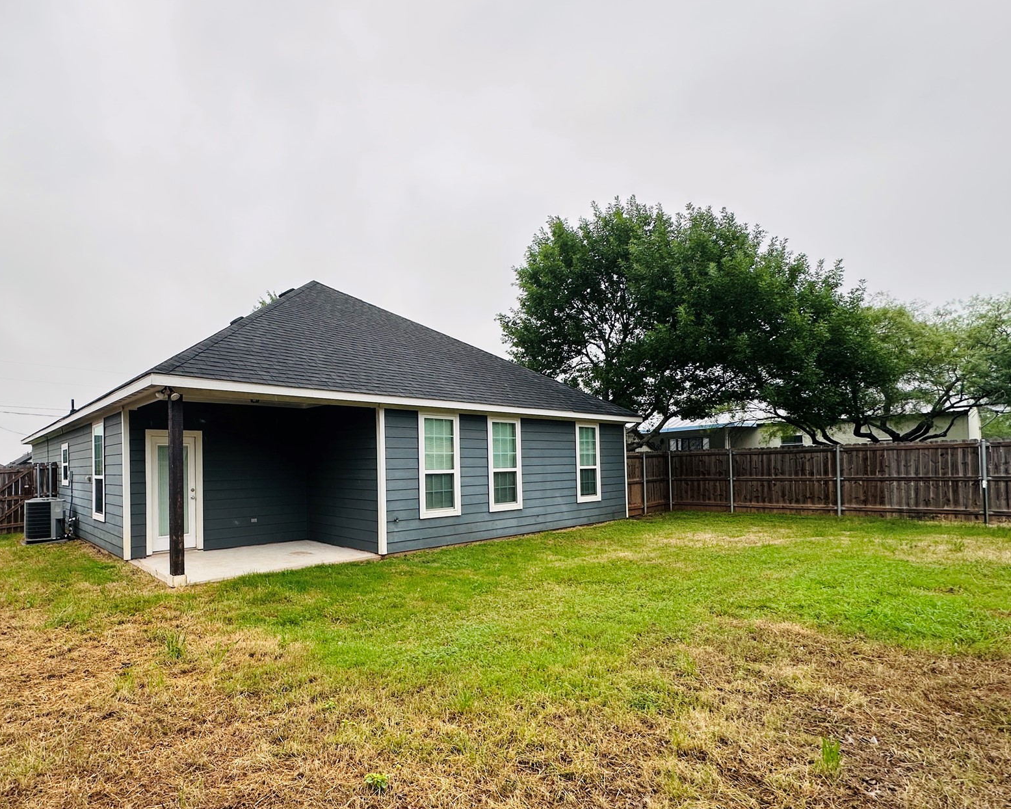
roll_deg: +1.1
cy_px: 455
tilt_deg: +1.2
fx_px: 539
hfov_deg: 84.4
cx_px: 367
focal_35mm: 18
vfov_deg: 73.5
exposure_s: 1/219
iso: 40
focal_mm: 2.22
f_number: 2.2
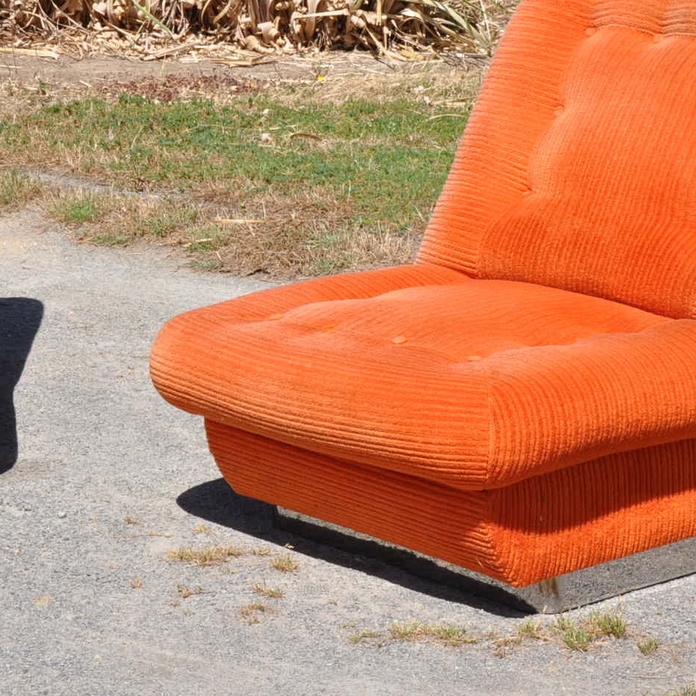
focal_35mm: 145
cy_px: 271
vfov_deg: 12.0
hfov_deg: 12.0
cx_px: 192
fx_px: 3298
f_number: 13
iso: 250
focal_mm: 50
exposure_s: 1/180
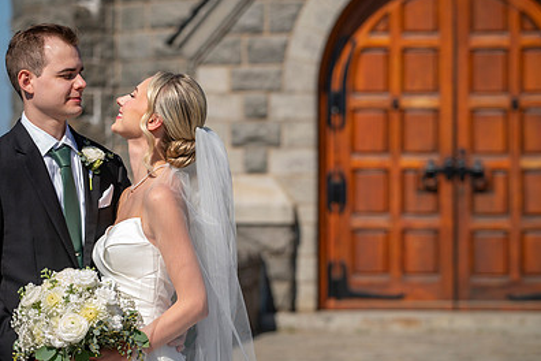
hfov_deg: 13.3
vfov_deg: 8.9
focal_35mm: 154
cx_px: 210
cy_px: 180
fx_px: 2314
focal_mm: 105
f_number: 4
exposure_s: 1/1000
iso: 50
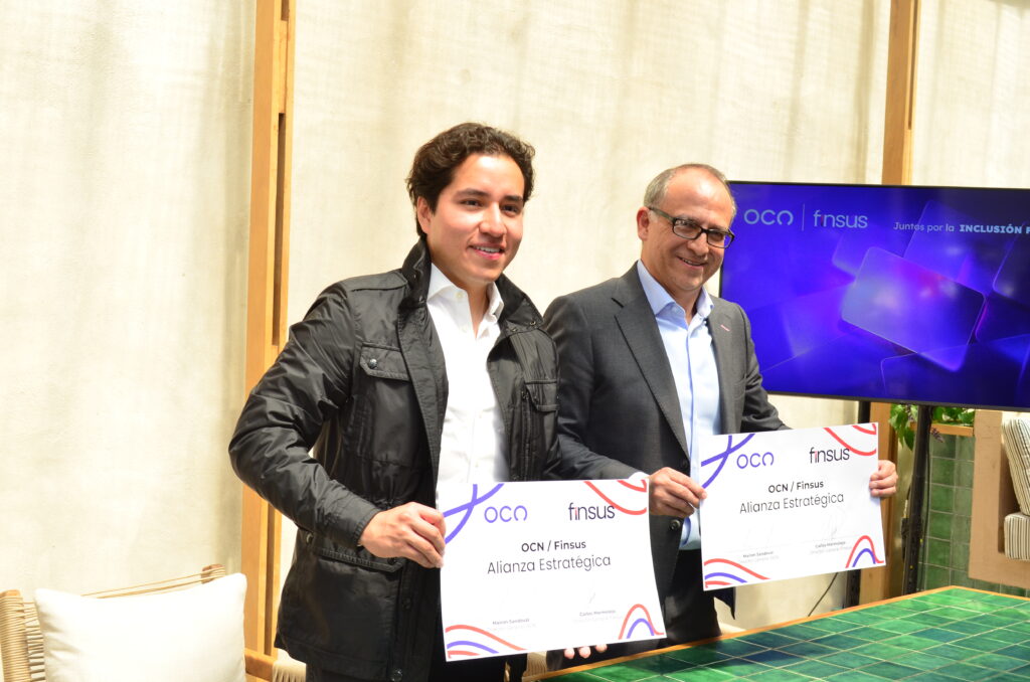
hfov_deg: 41.2
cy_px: 341
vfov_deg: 27.9
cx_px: 515
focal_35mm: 48
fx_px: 1370
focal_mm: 32
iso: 320
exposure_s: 1/100
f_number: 8
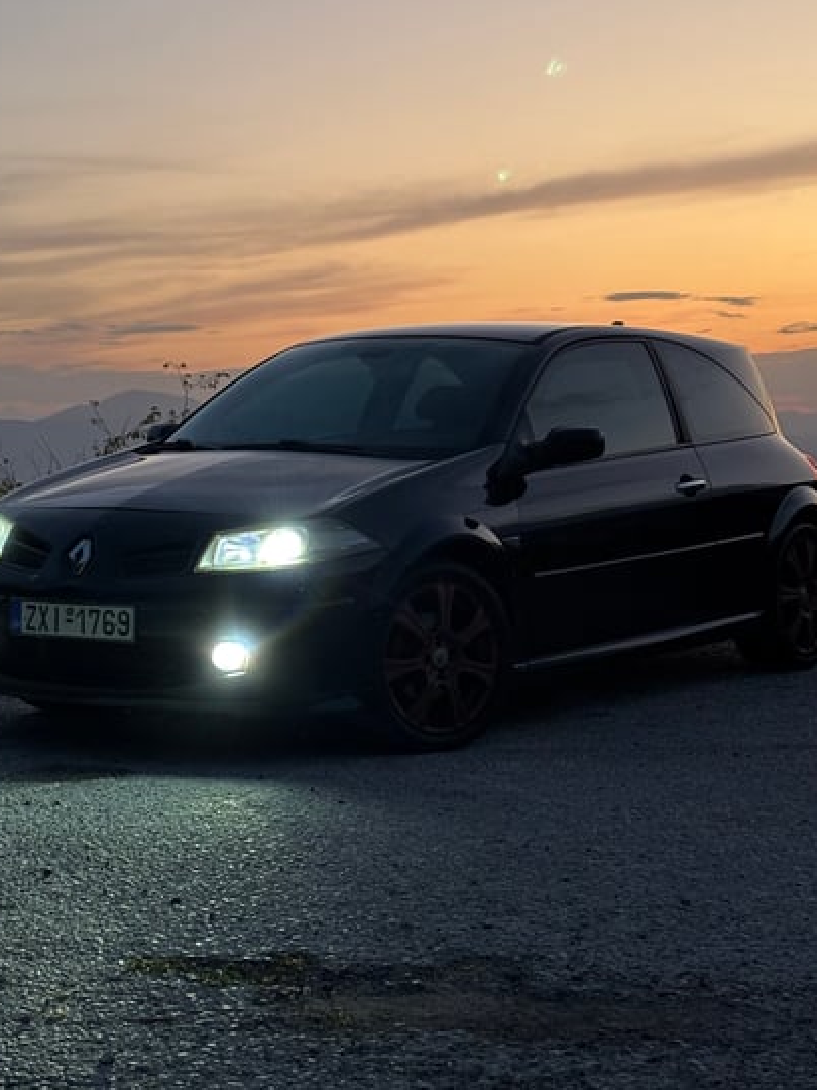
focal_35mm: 74
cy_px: 351
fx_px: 2329
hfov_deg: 19.9
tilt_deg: +2.9
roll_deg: +0.3
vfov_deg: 26.2
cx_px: 389
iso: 125
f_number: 1.6
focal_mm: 5.96
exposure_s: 1/60
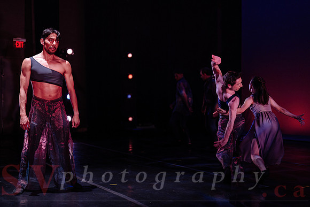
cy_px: 104
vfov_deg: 27.0
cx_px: 155
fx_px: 431
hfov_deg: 39.6
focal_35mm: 50
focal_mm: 50
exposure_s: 1/400
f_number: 1.2
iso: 1000
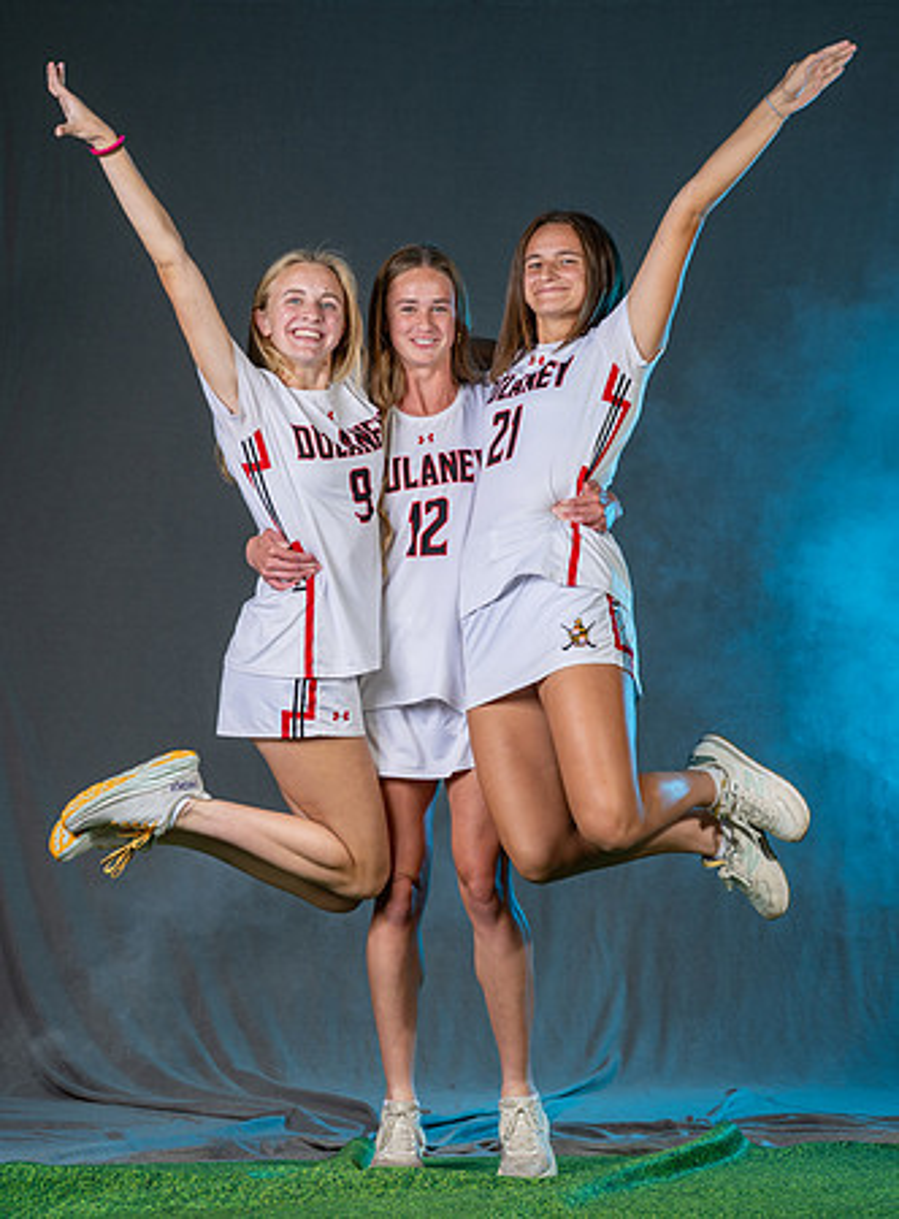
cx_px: 439
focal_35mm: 112
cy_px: 626
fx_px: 3920
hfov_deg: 13.1
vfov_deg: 17.7
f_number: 5.6
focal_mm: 71
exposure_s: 1/125
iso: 80
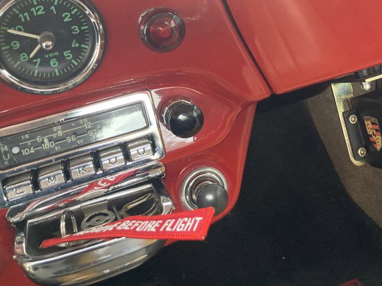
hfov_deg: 37.1
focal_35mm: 50
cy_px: 47
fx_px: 552
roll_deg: +3.0
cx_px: 296
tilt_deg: -18.1
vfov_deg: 28.3
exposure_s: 1/60
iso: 160
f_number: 1.8
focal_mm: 3.99
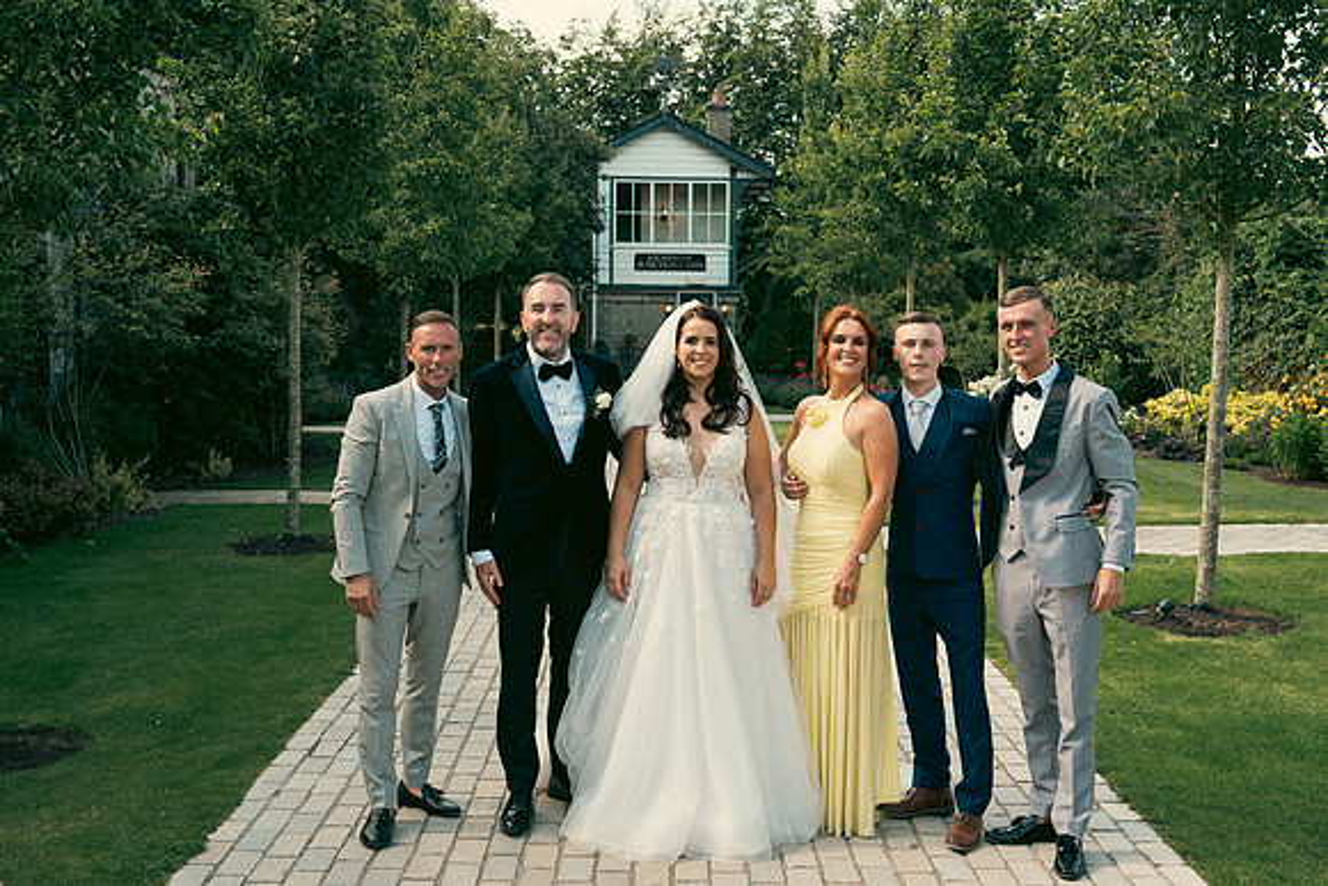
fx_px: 1550
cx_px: 664
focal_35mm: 42
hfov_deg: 46.4
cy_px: 443
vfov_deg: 31.9
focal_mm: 42
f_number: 5
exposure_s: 1/500
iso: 400
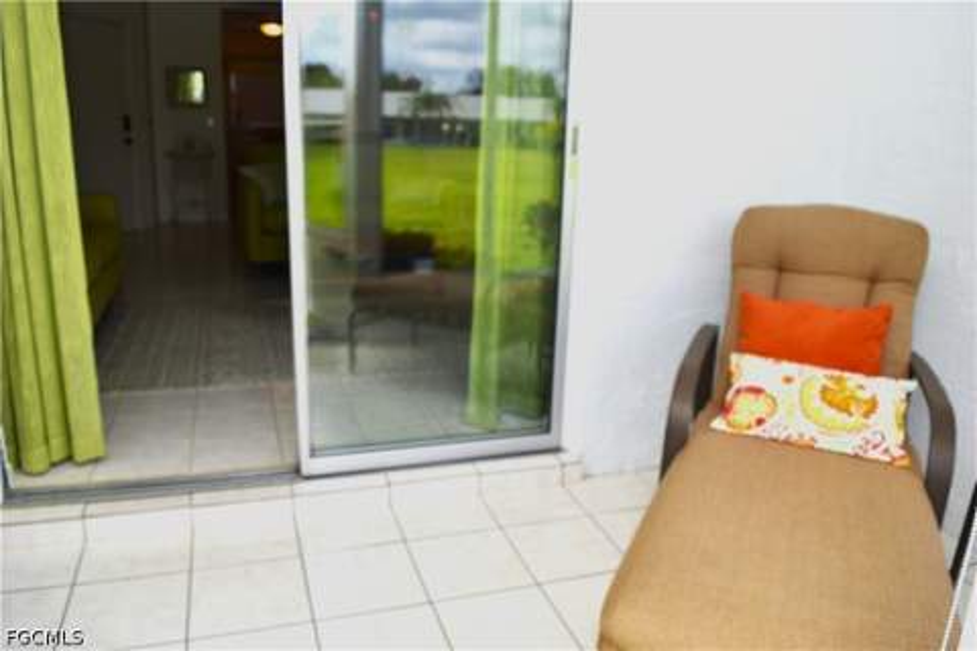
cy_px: 326
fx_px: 733
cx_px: 488
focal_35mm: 27
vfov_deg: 47.9
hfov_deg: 67.4
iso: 160
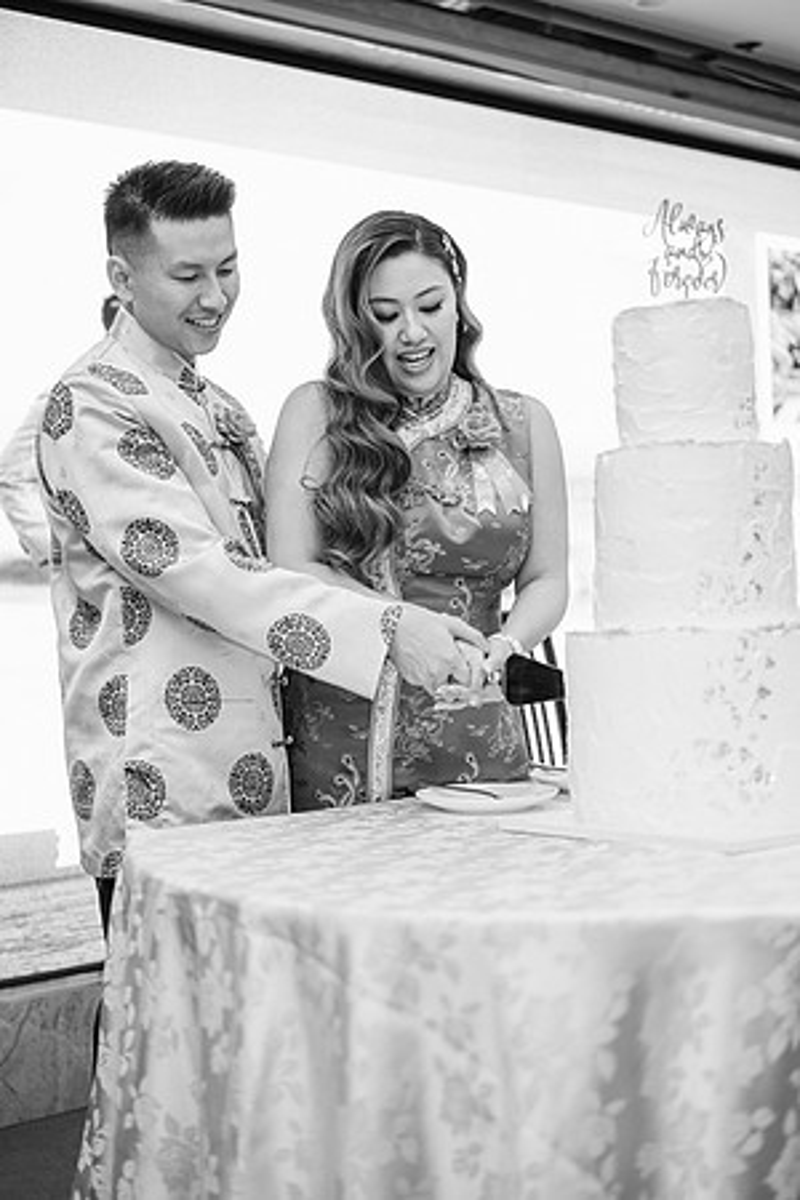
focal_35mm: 50
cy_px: 600
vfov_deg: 39.6
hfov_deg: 27.0
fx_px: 1667
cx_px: 400
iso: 200
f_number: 1.4
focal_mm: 33
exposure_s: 1/125
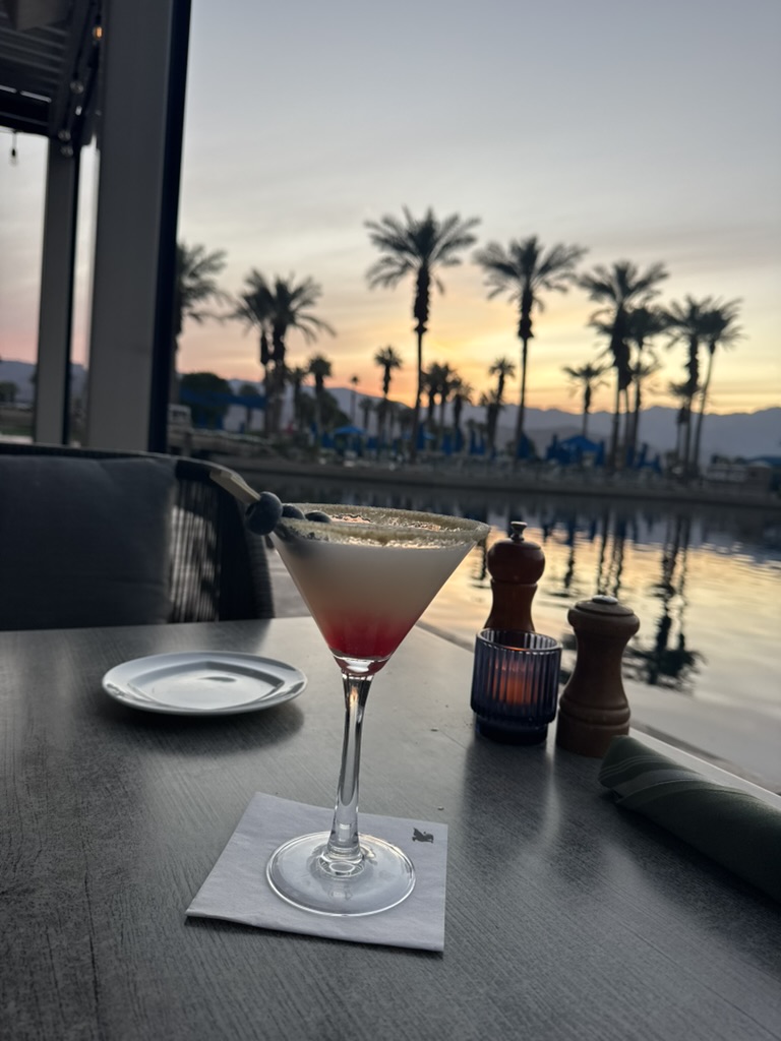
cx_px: 390
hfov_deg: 56.8
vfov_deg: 71.6
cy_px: 520
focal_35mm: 24
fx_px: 722
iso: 64
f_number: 1.78
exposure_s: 1/205
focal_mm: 6.76
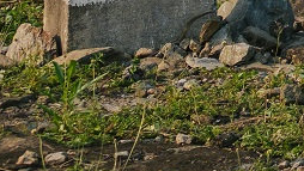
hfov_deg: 8.7
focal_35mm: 217
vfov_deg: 5.3
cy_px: -350
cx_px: 810
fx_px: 1750
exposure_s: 1/640
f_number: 4.5
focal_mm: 23
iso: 400
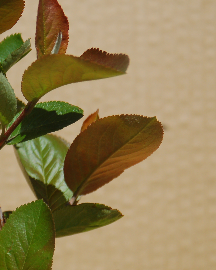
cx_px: 14
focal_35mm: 237
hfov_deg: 6.5
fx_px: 1893
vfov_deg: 8.2
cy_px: 108
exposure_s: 1/500
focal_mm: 80
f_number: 5.6
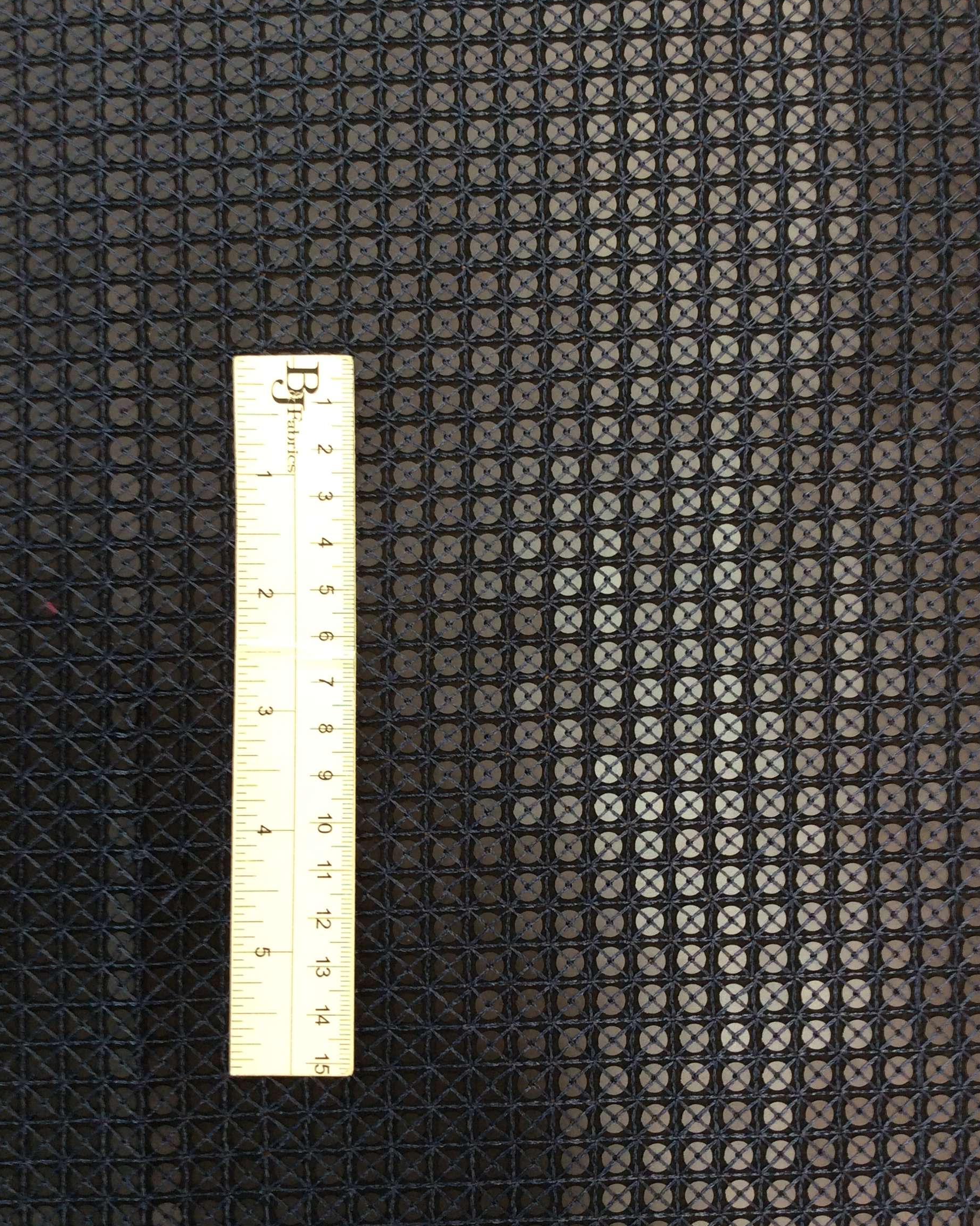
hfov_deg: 42.2
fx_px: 1269
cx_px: 512
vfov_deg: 51.5
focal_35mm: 35
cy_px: 604
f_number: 2.4
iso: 50
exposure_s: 1/24
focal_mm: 3.3
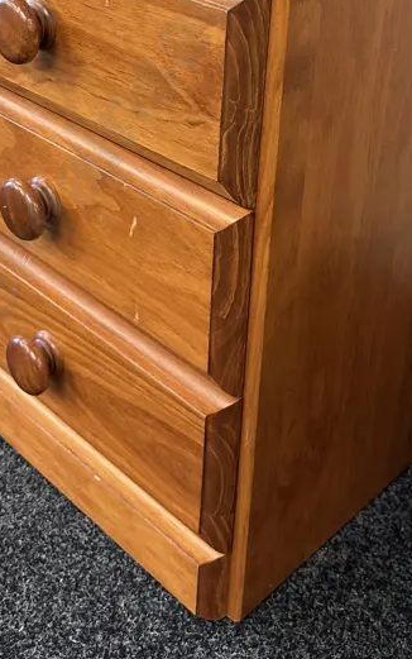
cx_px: 144
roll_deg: -1.3
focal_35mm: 50
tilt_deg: -24.5
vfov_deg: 38.1
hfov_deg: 25.7
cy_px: 92
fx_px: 898
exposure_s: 1/50
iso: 160
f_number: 1.78
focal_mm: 6.86
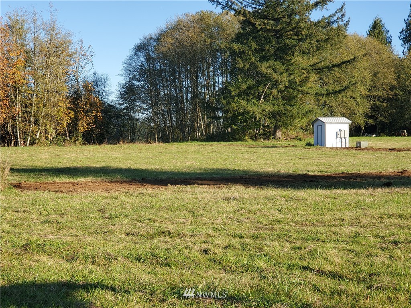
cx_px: 206
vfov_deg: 28.0
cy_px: 154
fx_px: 617
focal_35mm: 52
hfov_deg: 36.8
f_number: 2.4
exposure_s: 1/365
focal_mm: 6
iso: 50
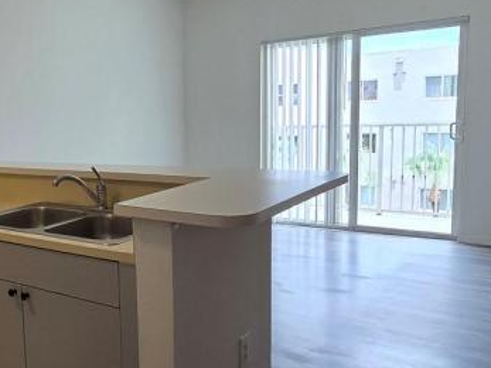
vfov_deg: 39.6
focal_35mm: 36
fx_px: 510
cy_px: 176
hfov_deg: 46.5
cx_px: 52
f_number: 2.2
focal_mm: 2.2
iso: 80
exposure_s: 1/120
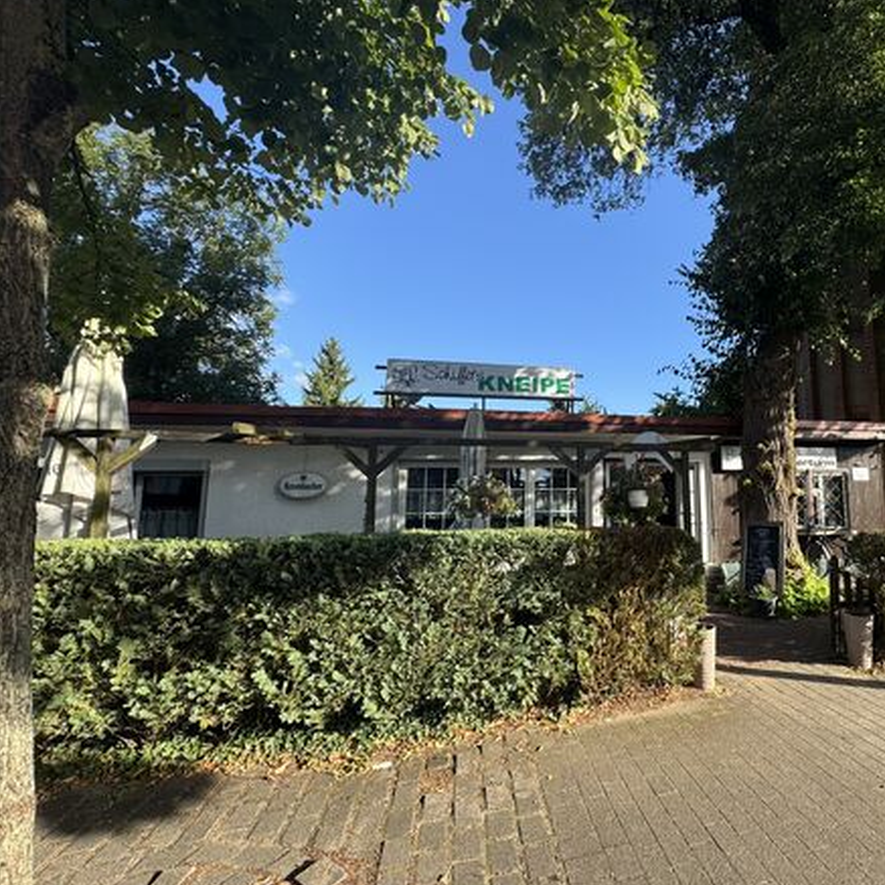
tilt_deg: +7.3
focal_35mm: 17
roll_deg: +1.3
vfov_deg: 84.0
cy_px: 439
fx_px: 492
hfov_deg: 80.5
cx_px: 606
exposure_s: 1/693
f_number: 2.2
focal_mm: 2.22
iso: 40
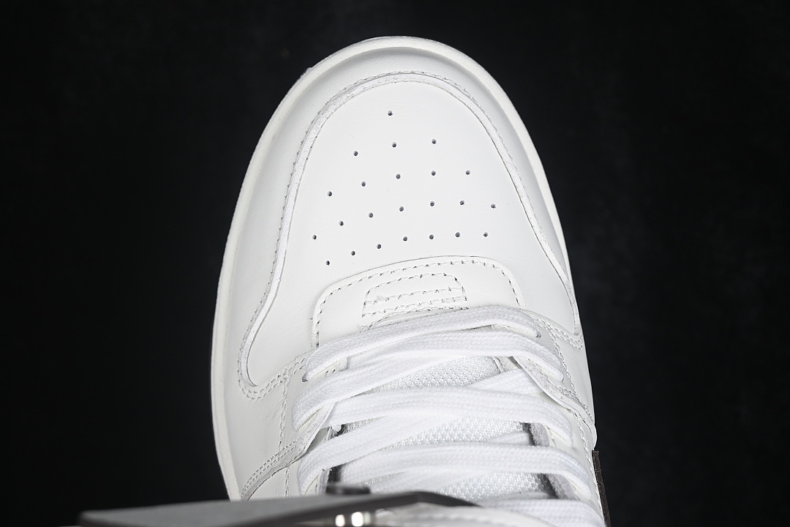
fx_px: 1646
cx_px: 395
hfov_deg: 27.0
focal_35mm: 75
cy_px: 264
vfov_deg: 18.2
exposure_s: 1/100
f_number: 7.1
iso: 160
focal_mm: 50
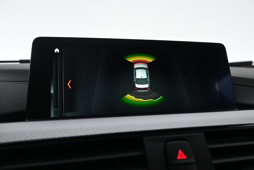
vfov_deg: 42.6
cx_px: 127
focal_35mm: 31
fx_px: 217
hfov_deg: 60.7
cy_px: 85
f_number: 4.5
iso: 3200
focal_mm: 20.5
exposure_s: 1/80
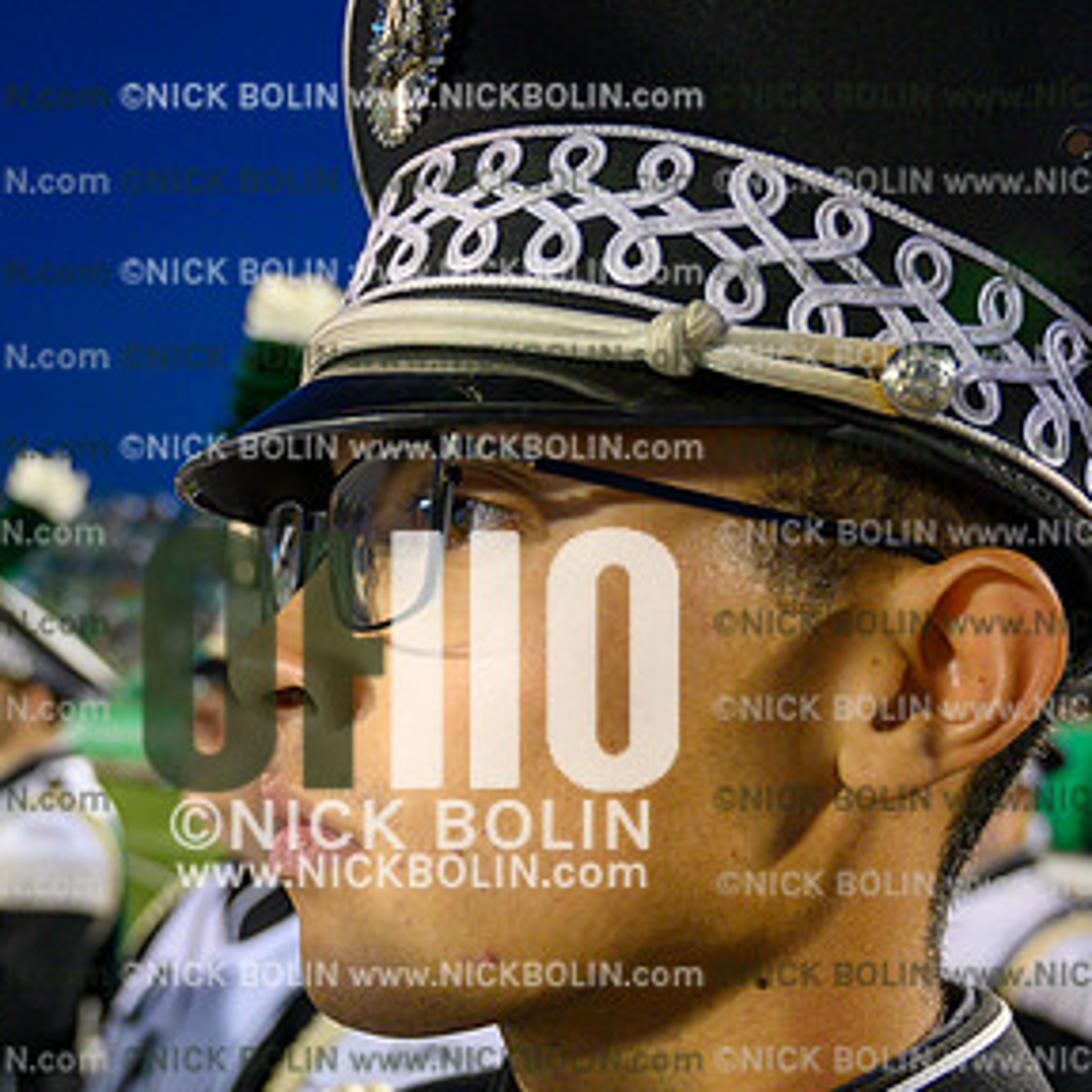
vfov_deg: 40.5
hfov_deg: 40.6
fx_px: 1463
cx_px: 410
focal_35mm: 41
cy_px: 709
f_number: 4
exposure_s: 1/200
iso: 2000
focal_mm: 24
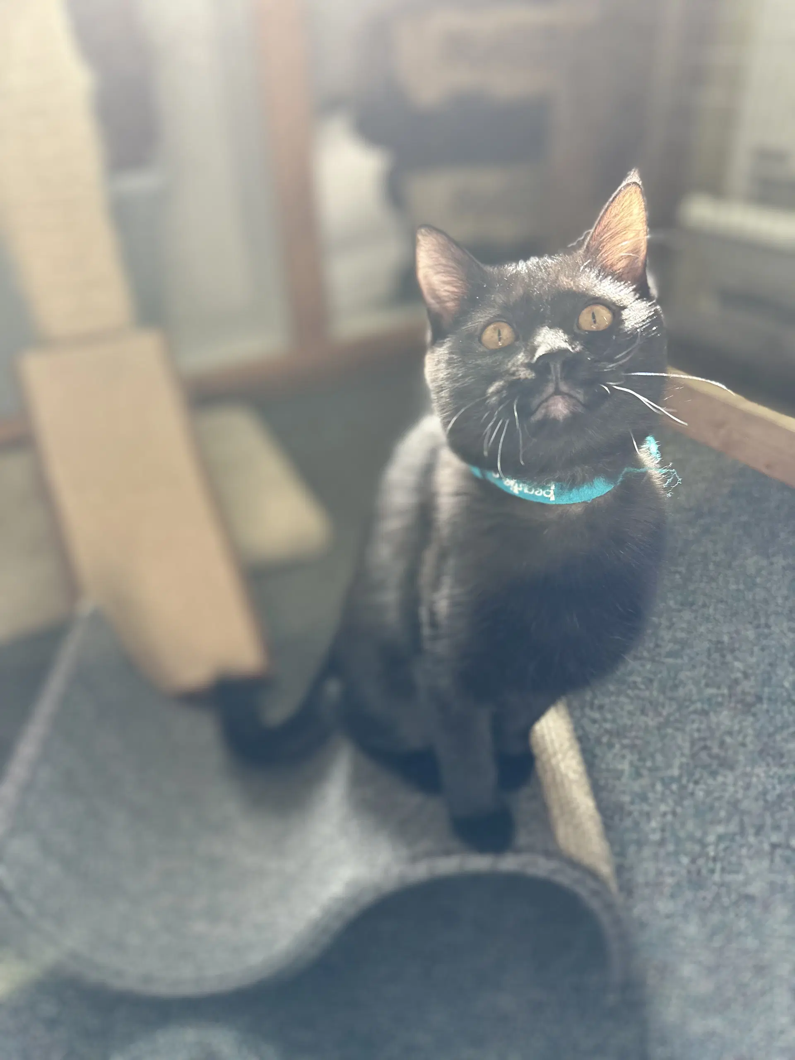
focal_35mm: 24
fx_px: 735
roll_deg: +2.0
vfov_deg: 71.6
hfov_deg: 56.8
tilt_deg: -33.4
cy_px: 530
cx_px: 398
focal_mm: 6.86
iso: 250
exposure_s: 1/110
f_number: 1.78
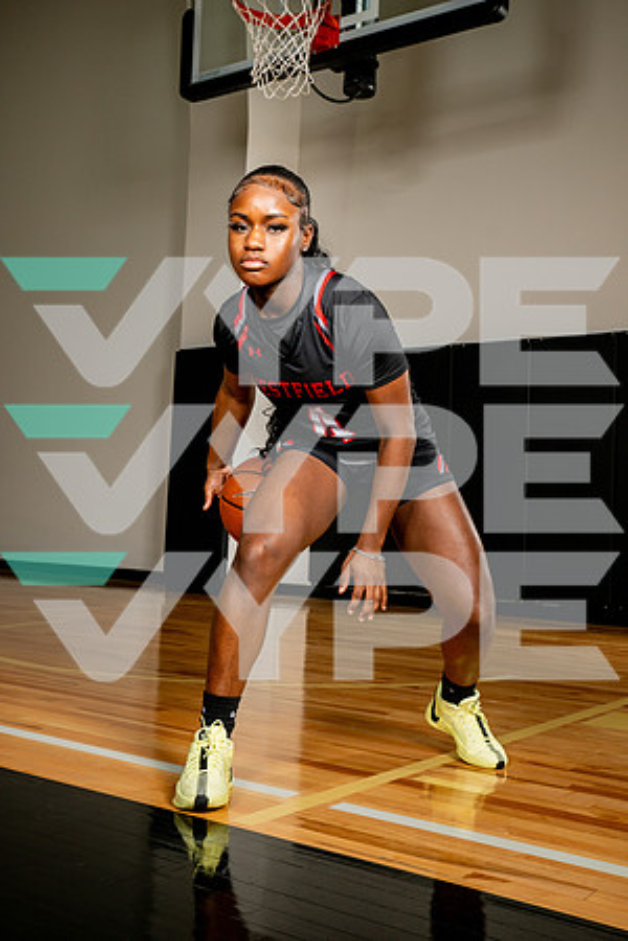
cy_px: 470
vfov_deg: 48.5
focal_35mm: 40
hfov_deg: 33.4
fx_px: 1047
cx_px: 314
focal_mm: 40
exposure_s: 1/500
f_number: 8
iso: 250
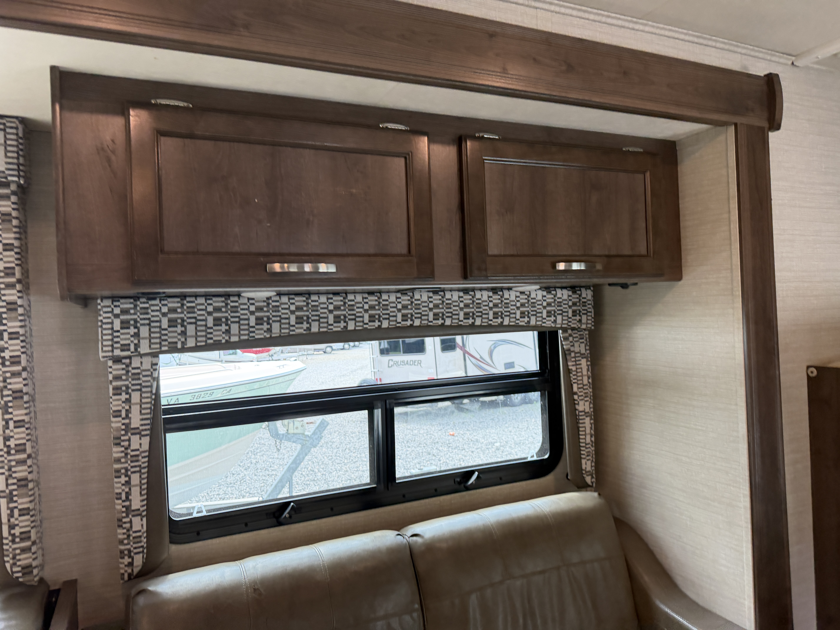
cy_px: 315
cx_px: 420
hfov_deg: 71.6
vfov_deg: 56.8
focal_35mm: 24
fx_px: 582
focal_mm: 6.76
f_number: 1.78
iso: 200
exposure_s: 1/121
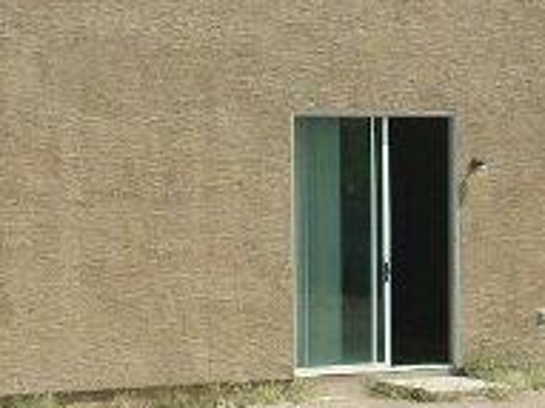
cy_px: 174
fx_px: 1951
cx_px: 154
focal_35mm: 124
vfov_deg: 11.9
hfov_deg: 15.8
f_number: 5.6
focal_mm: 6.2
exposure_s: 1/297
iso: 64
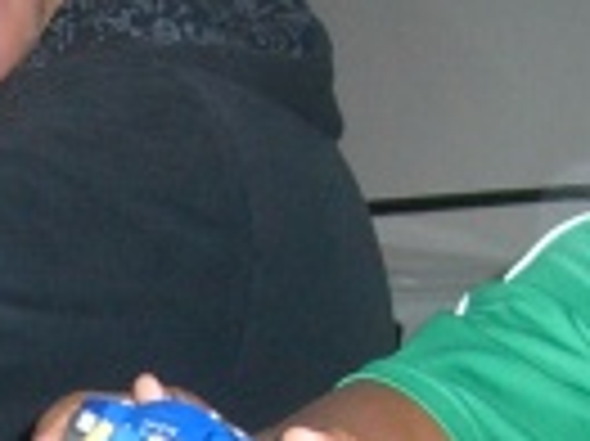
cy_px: 639
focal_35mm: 186
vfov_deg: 7.8
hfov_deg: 10.6
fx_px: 3167
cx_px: 32
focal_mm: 6.2
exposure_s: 1/60
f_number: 2.7
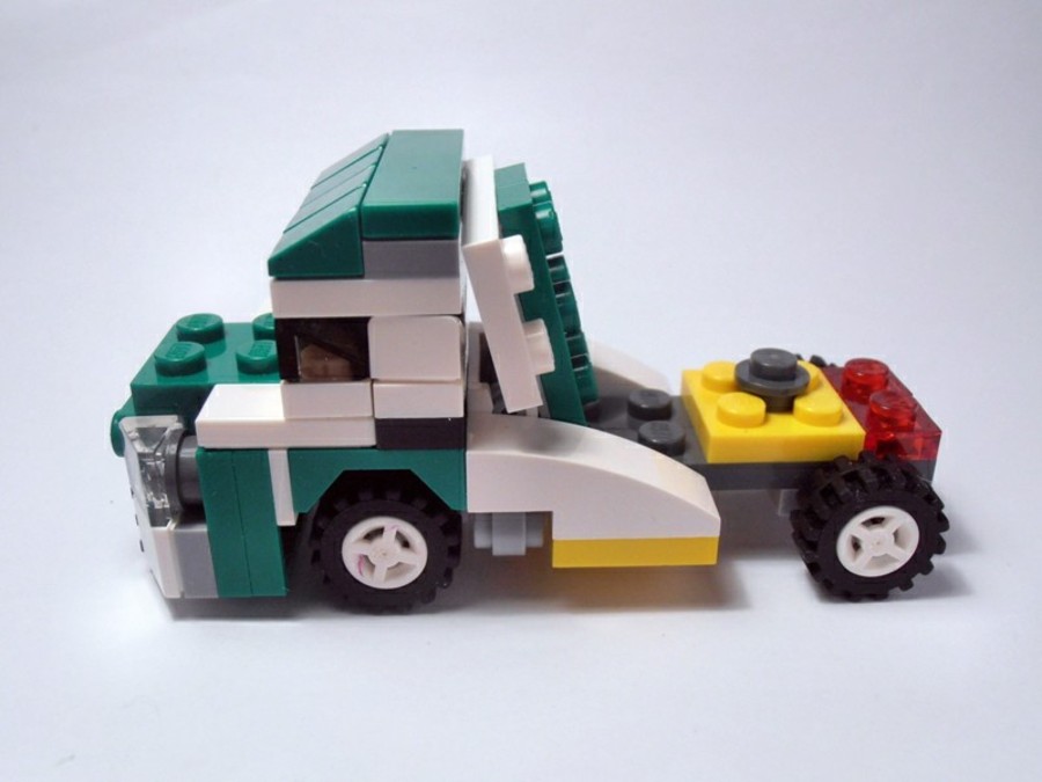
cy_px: 391
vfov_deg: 38.7
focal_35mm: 37
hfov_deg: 50.1
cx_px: 521
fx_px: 1114
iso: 80
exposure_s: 1/80
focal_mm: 6.61
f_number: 3.9
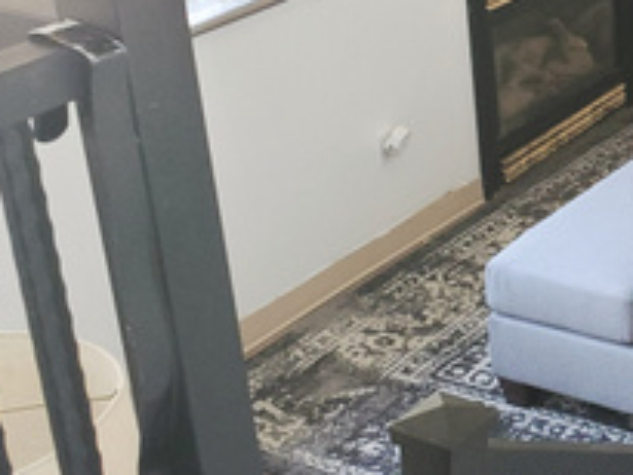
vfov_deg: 17.9
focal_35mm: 81
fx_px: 1482
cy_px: 43
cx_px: 892
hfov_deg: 21.1
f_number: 2.4
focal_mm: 4.3
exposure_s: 1/39.1
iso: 320
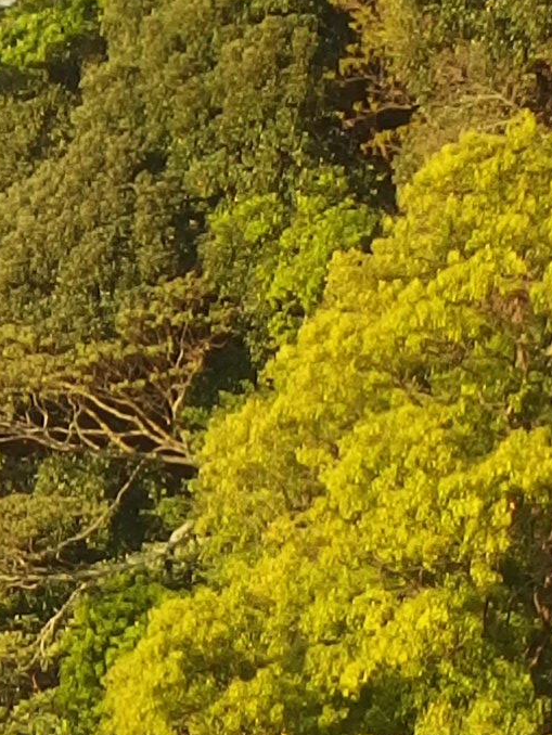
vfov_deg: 4.5
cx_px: 64
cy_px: 1887
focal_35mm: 433
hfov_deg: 3.4
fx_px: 9201
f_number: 3.5
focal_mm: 13.2
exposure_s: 1/500
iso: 125
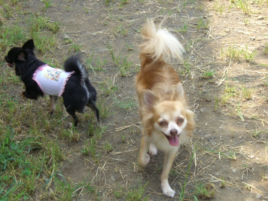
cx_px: 134
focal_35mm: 78
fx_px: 604
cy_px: 100
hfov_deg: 25.0
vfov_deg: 18.9
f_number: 4.3
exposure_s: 1/125
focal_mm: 16.3
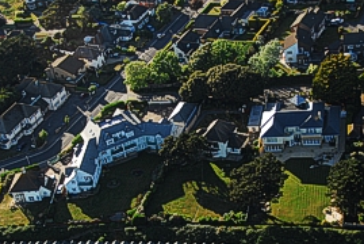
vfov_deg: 17.4
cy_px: 193
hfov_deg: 26.0
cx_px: 198
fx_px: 788
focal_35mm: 78
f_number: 4
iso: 160
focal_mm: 31
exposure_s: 1/500
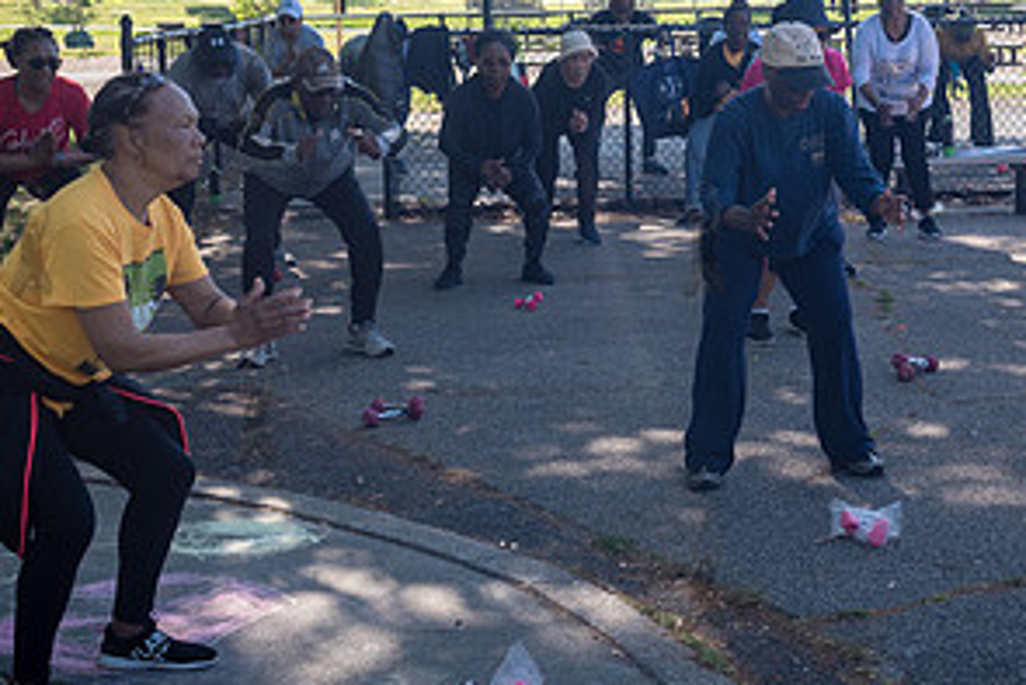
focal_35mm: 71
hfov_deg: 28.2
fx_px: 2024
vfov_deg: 19.2
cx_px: 703
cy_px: 235
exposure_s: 1/500
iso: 200
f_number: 4.5
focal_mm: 35
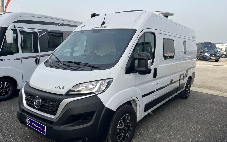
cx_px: 115
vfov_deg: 44.5
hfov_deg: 66.5
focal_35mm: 28
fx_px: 173
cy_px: 73
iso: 50
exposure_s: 1/1477
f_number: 1.6
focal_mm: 5.1
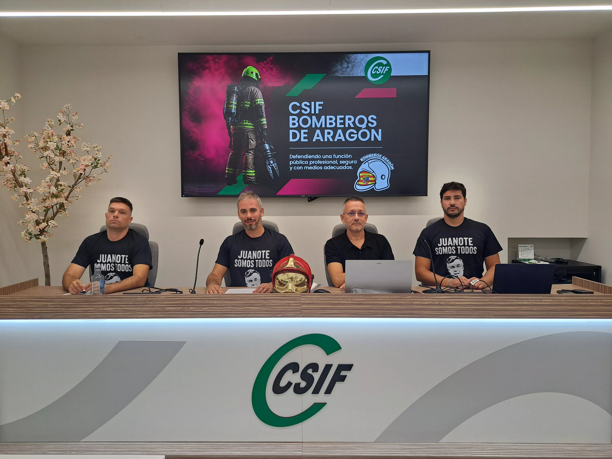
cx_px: 306
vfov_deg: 56.8
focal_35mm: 24
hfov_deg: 71.6
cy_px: 230
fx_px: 424
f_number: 1.8
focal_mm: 5.23
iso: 50
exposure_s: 1/100
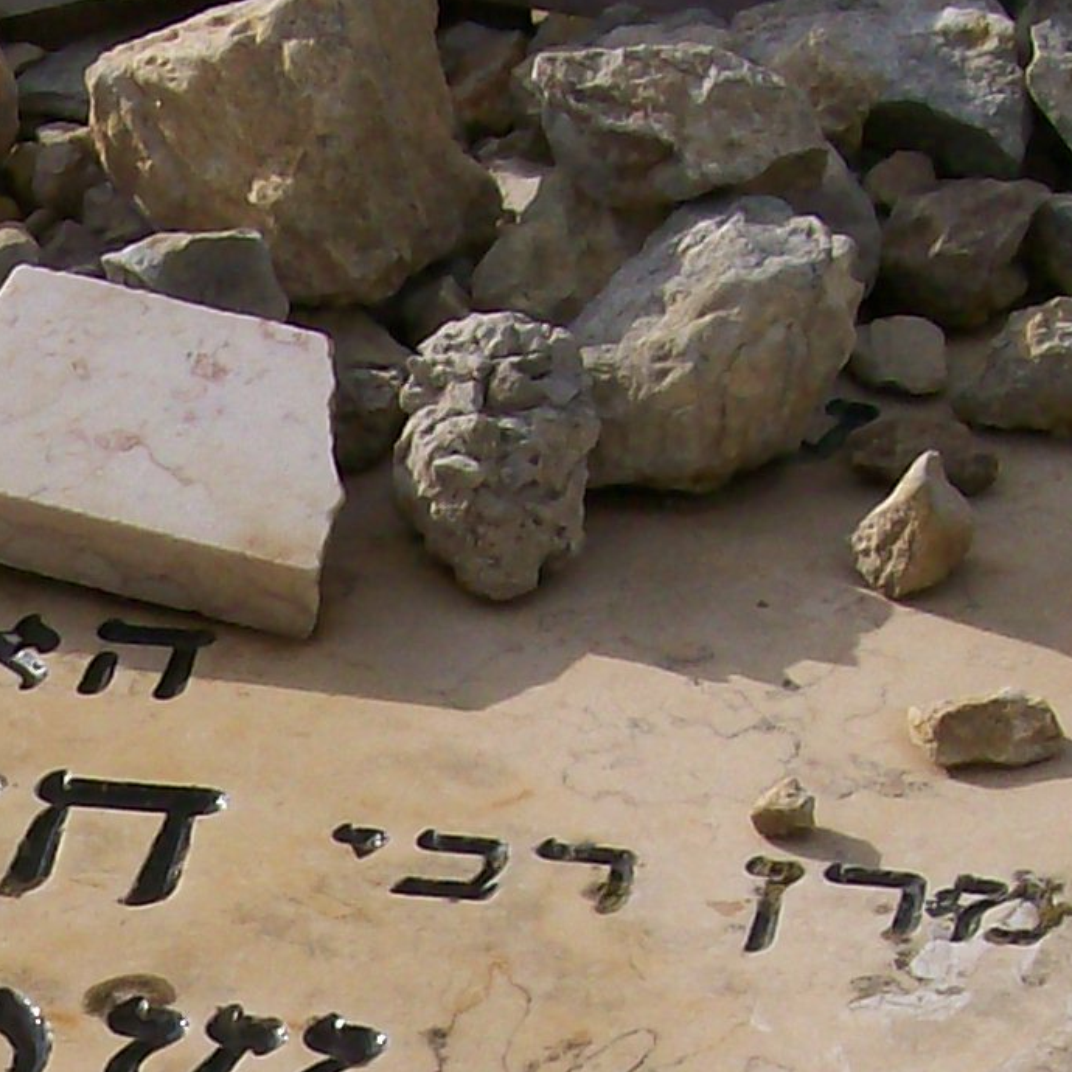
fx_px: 6201
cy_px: 1606
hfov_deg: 9.6
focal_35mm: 177
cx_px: -556
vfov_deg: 9.6
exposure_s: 1/1036
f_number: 5.4
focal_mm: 7.6
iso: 80
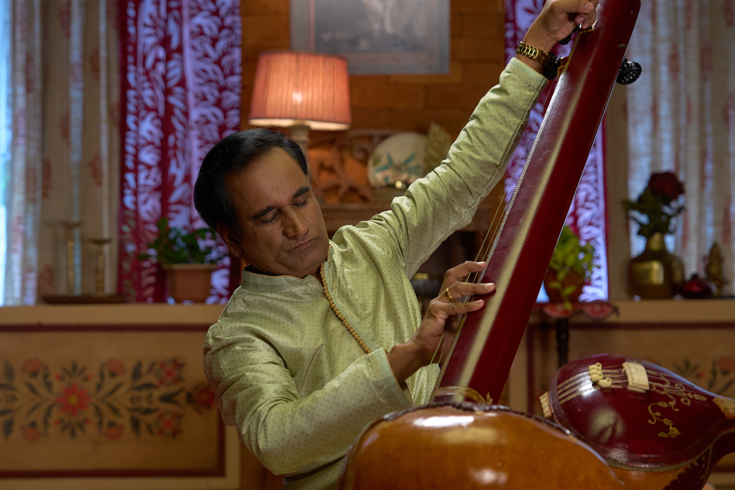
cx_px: 368
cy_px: 245
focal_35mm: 87
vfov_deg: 15.7
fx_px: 1776
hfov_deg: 23.4
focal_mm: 58
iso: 1250
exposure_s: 1/200
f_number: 2.8
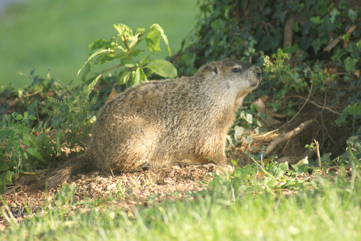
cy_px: 120
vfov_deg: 3.1
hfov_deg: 4.6
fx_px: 4510
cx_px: 180
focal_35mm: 450
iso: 400
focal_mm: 300
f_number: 5.6
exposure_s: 1/160
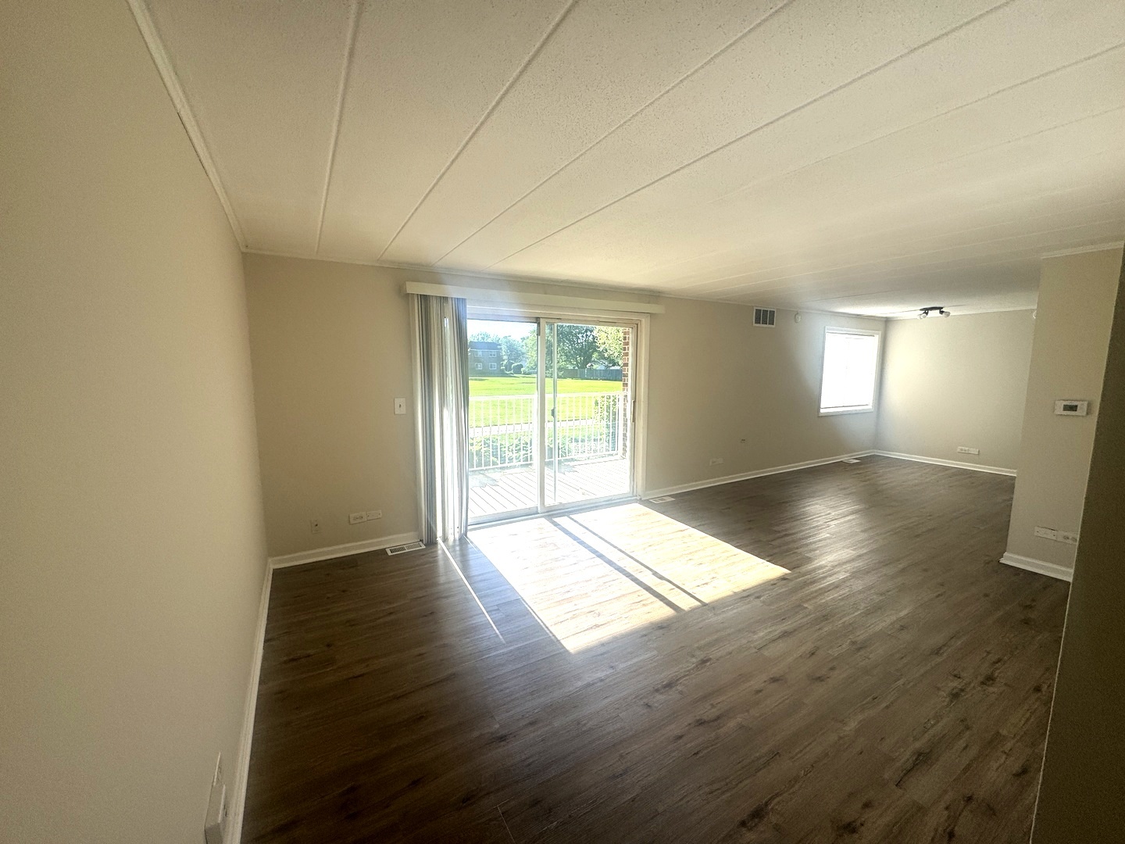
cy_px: 422
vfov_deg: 85.7
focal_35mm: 14
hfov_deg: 102.1
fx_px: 455
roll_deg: +1.0
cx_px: 562
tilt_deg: -6.1
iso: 40
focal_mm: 2.22
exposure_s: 1/495
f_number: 2.2
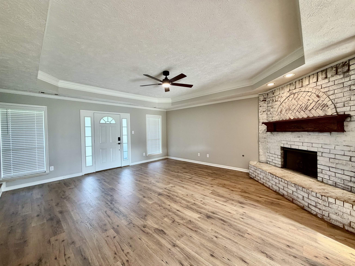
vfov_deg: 85.7
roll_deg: +1.6
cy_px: 133
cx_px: 178
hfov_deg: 102.1
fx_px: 144
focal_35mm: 14
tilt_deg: -0.6
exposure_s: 1/60
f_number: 2.2
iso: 200
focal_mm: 2.22
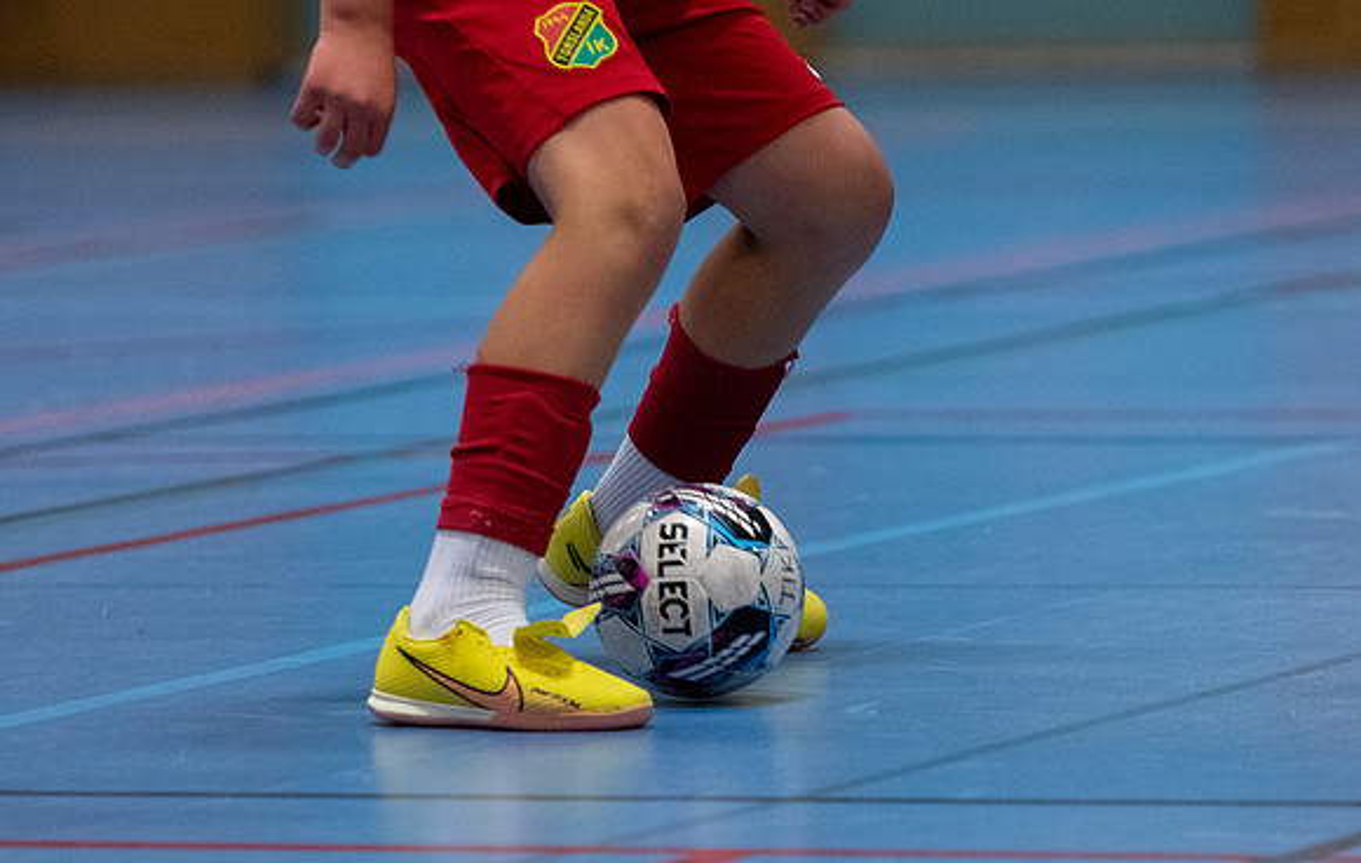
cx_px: 815
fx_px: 12975
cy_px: 543
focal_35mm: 348
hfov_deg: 6.0
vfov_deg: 3.8
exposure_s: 1/640
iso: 3600
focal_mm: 185
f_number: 3.5
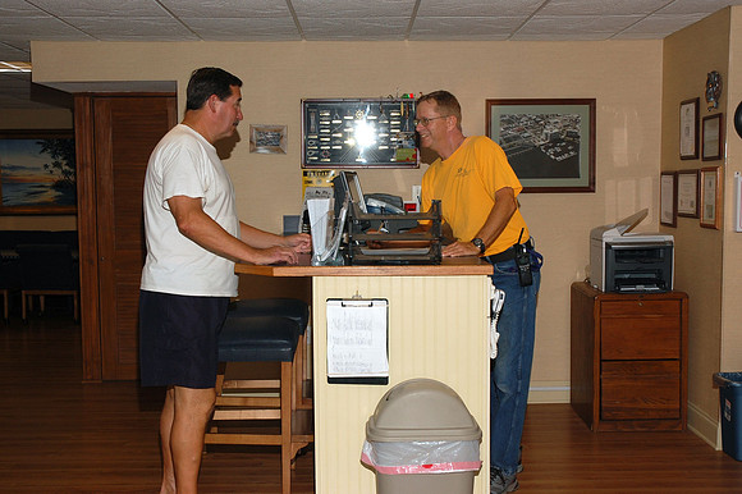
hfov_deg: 42.3
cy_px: 247
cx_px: 371
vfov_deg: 28.9
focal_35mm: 46
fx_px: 958
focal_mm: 31
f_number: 8
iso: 200
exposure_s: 1/125
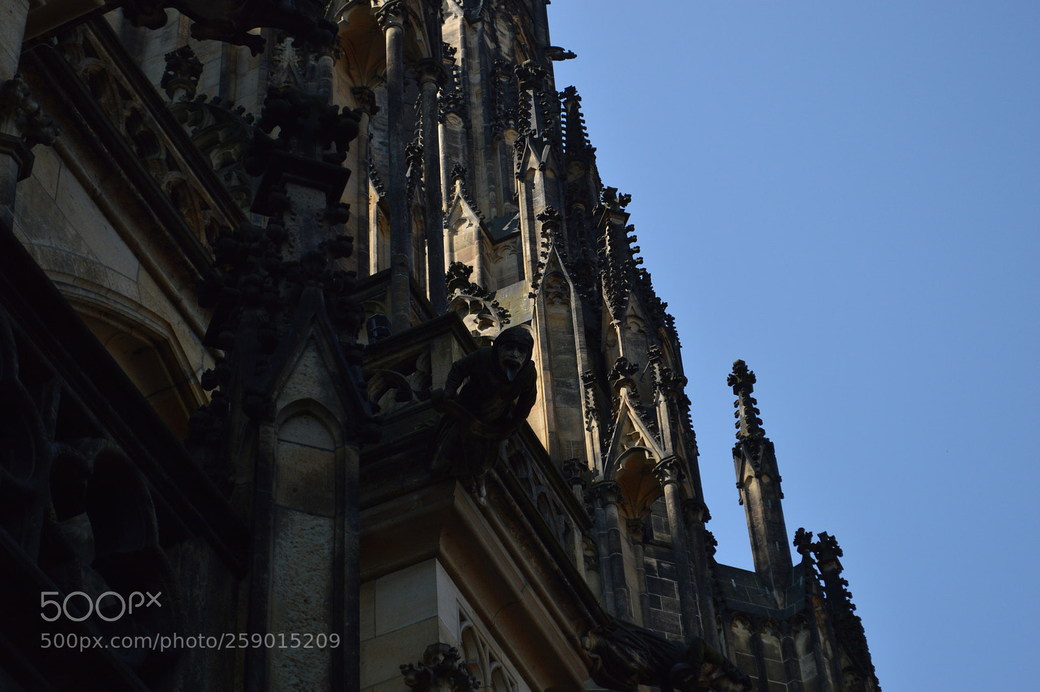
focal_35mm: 82
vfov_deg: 16.5
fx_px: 2381
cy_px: 346
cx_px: 520
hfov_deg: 24.6
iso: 200
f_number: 7.1
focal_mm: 55
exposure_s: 1/640
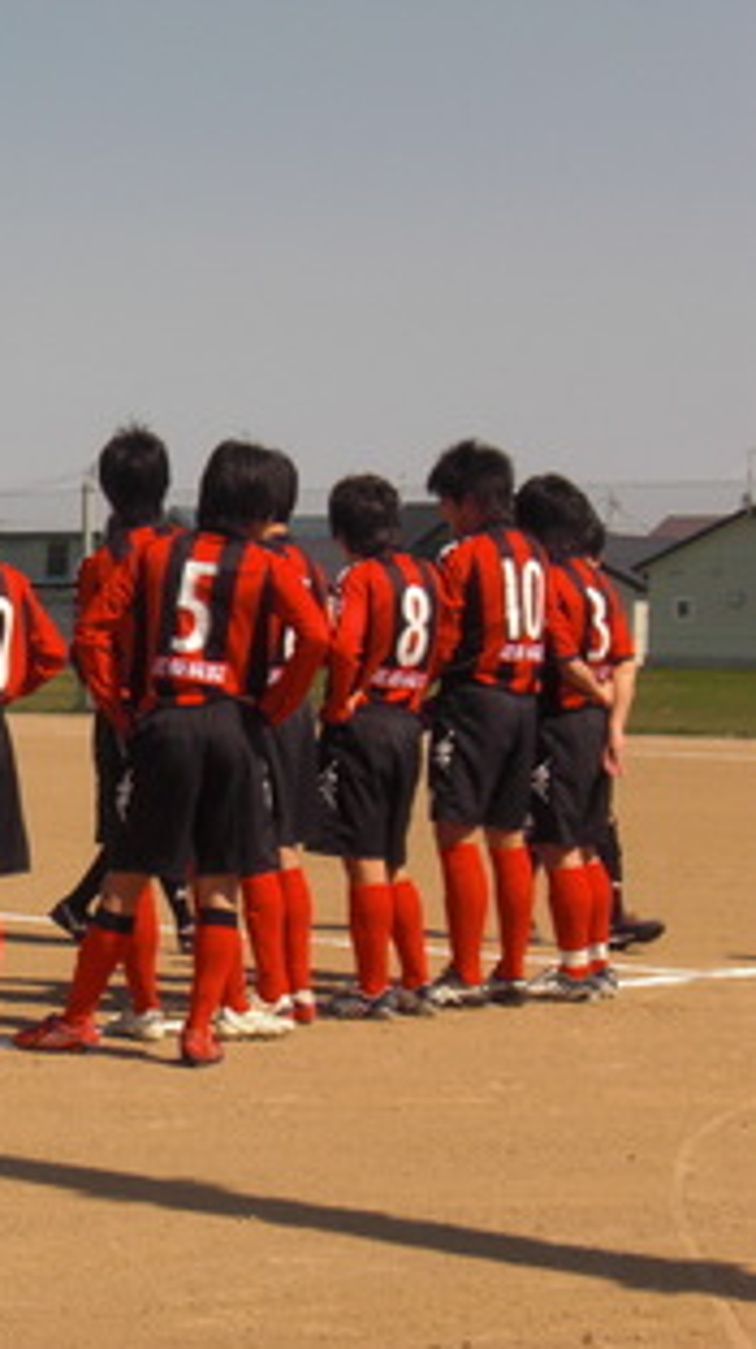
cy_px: 672
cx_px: -143
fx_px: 3929
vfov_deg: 19.5
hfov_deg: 10.8
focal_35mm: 110
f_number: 8
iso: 64
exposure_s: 1/250
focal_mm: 12.47
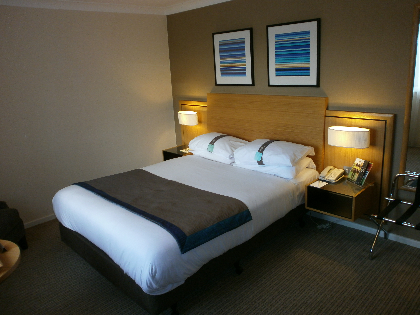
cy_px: 158
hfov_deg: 65.3
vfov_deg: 51.4
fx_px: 328
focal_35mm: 27
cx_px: 210
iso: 125
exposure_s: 1/30
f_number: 2.9
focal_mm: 4.8
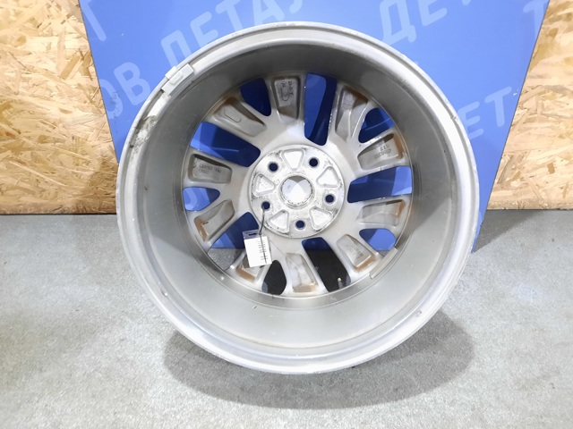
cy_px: 214
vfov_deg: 54.9
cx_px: 286
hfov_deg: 69.4
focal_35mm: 25
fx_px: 414
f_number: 2
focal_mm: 4.6
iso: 1250
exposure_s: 1/17
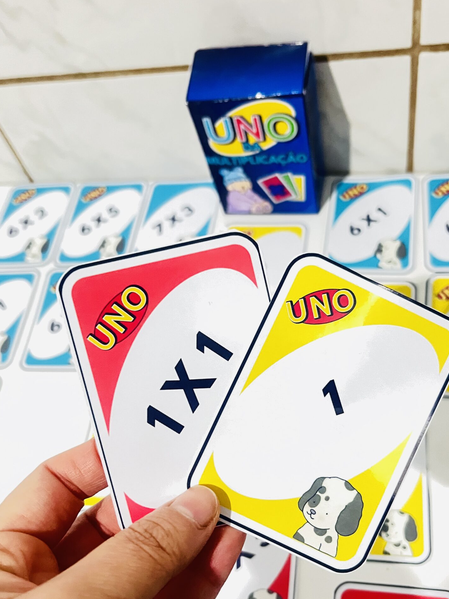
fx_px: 605
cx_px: 250
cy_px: 351
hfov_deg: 40.6
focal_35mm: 35
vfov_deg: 52.4
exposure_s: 1/20
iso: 1000
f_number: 1.6
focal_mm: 5.1
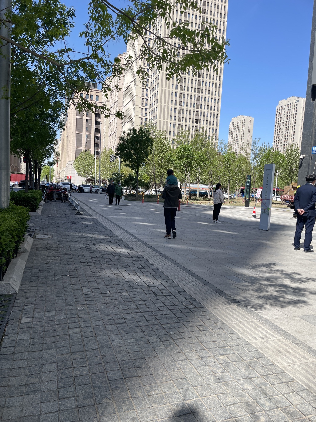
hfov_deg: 53.1
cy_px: 211
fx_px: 316
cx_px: 158
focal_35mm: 26
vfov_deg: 67.3
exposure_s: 1/3448
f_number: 1.6
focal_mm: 5.1
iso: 50
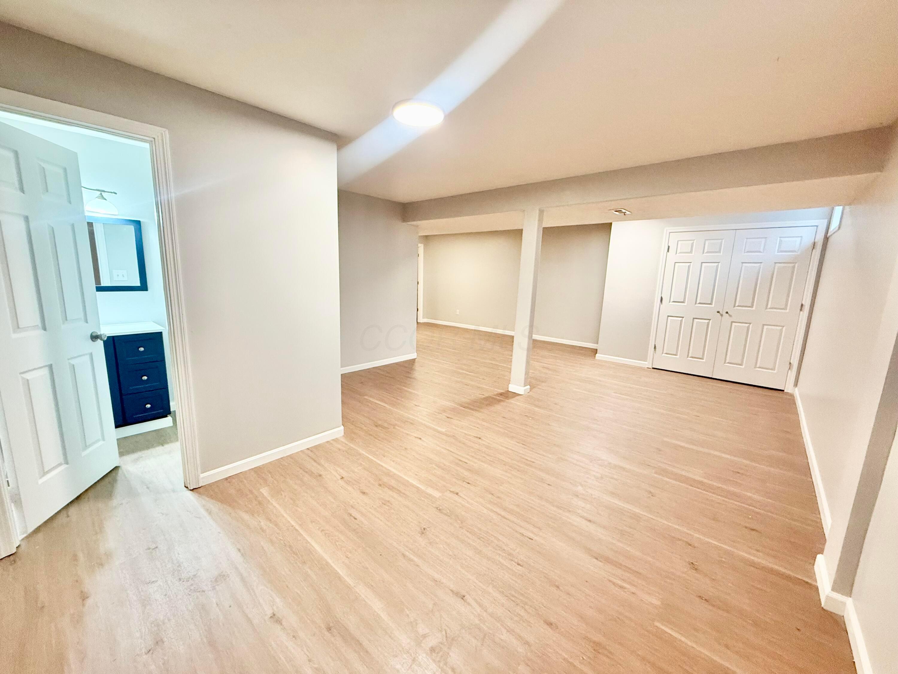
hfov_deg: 102.1
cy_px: 337
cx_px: 449
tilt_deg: -10.2
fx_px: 363
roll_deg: -1.6
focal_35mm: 14
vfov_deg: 85.7
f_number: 2.2
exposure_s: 1/60
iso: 400
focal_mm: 2.22
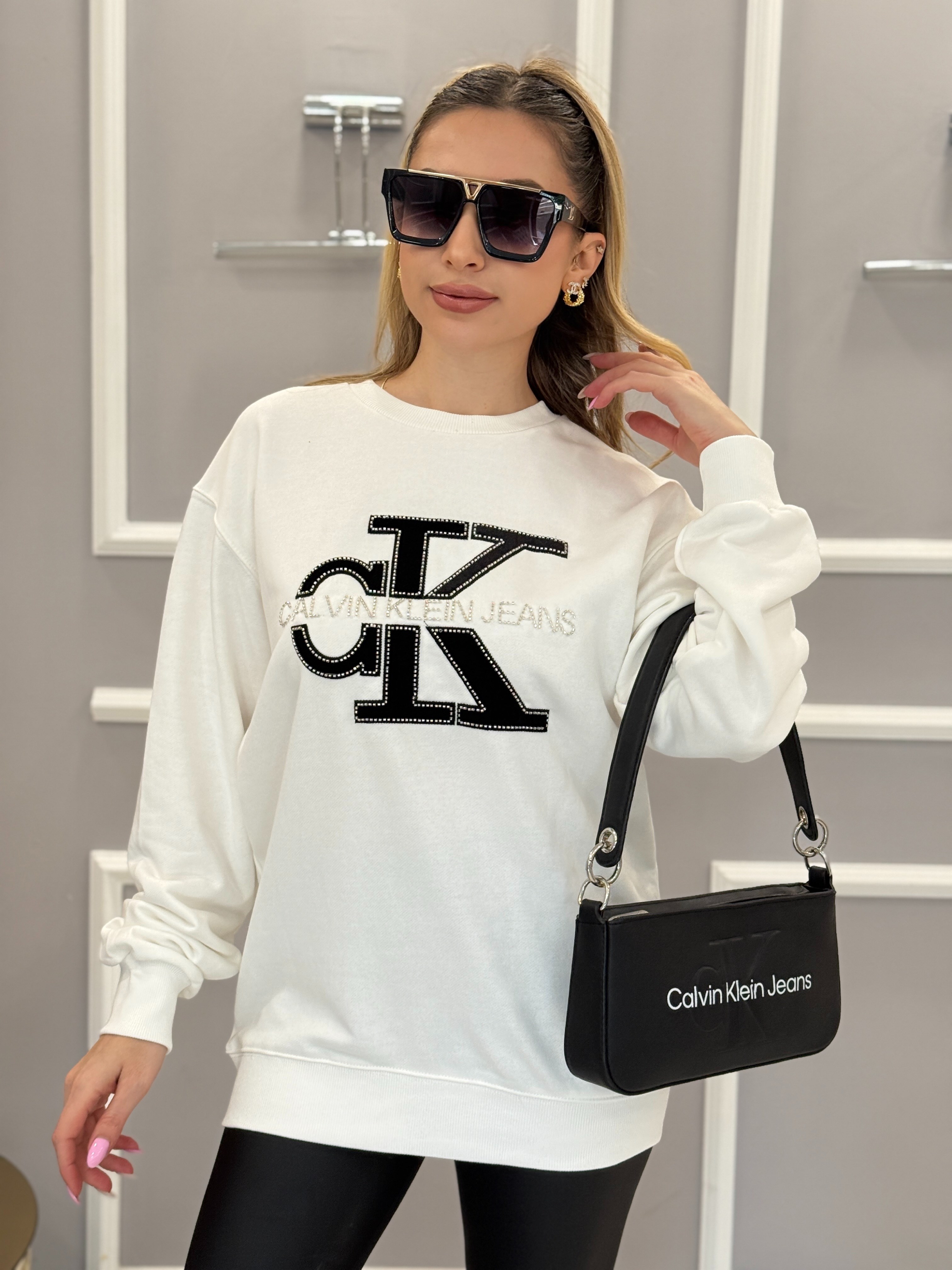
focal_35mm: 48
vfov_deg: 39.7
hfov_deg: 30.3
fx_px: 1760
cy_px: 635
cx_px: 476
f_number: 1.78
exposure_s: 1/154
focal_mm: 6.76
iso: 200
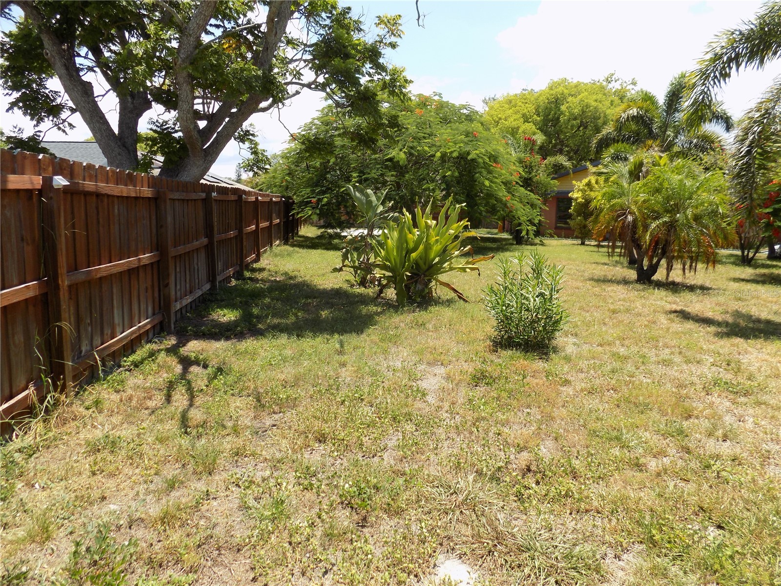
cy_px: 293
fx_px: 519
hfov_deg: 73.9
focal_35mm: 23
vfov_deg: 58.9
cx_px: 390
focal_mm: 4
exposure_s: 1/500
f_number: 3.1
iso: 80
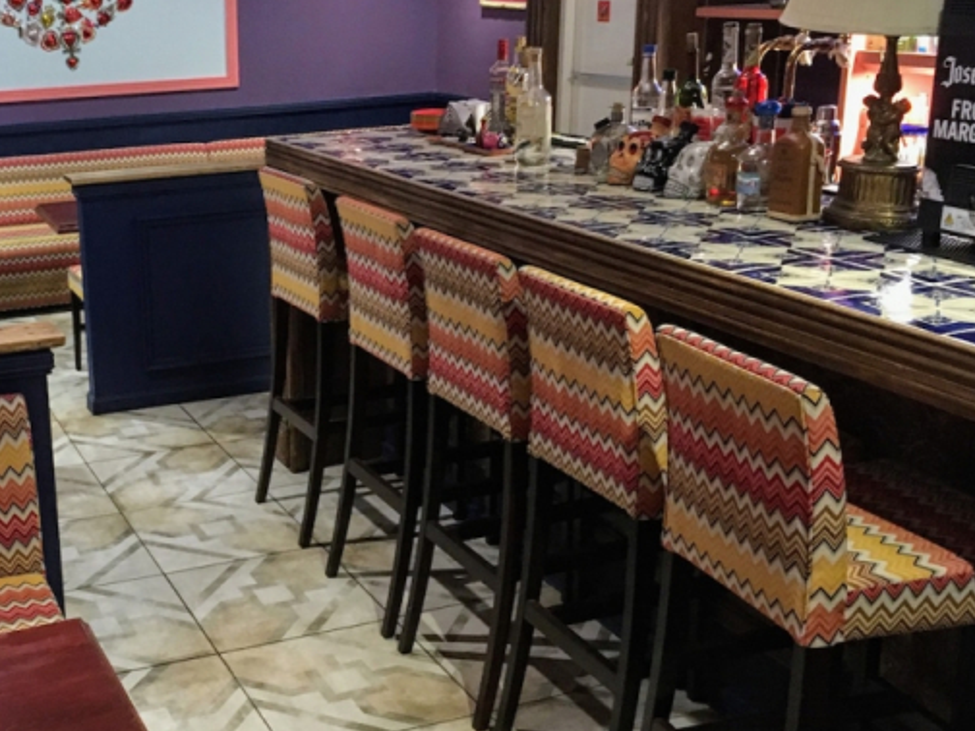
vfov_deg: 31.5
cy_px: 352
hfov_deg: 39.9
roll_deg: +2.5
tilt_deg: -15.5
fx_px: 1296
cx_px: 219
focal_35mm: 46
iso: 400
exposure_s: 1/15
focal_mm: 4.15
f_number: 2.2
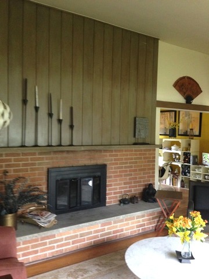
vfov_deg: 55.4
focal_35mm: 33
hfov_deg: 42.9
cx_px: 104
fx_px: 266
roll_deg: -1.2
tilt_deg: -0.4
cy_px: 140
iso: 250
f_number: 2.4
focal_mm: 4.12
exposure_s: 1/20
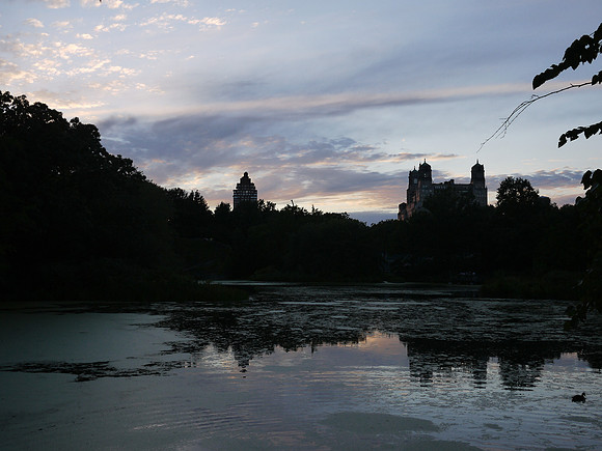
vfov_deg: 36.0
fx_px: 696
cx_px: 301
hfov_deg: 46.8
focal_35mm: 40
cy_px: 226
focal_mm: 20
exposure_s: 1/125
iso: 160
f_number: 5.6
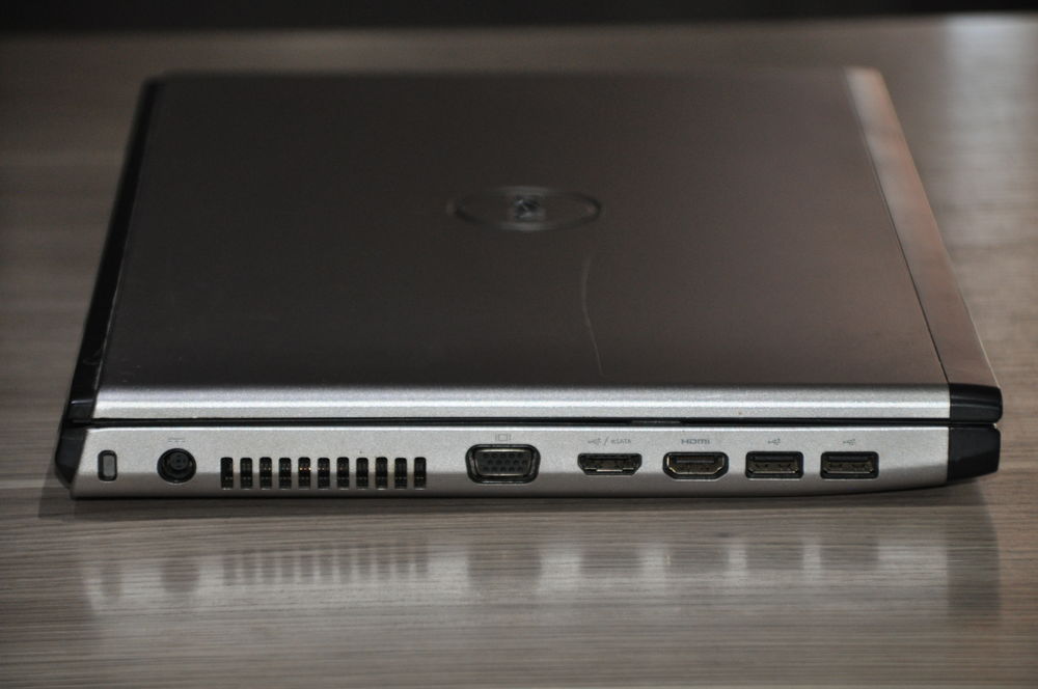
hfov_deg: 10.6
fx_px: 5615
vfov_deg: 7.0
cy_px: 344
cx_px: 519
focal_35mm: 195
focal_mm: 130
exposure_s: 1/60
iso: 800
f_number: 5.6
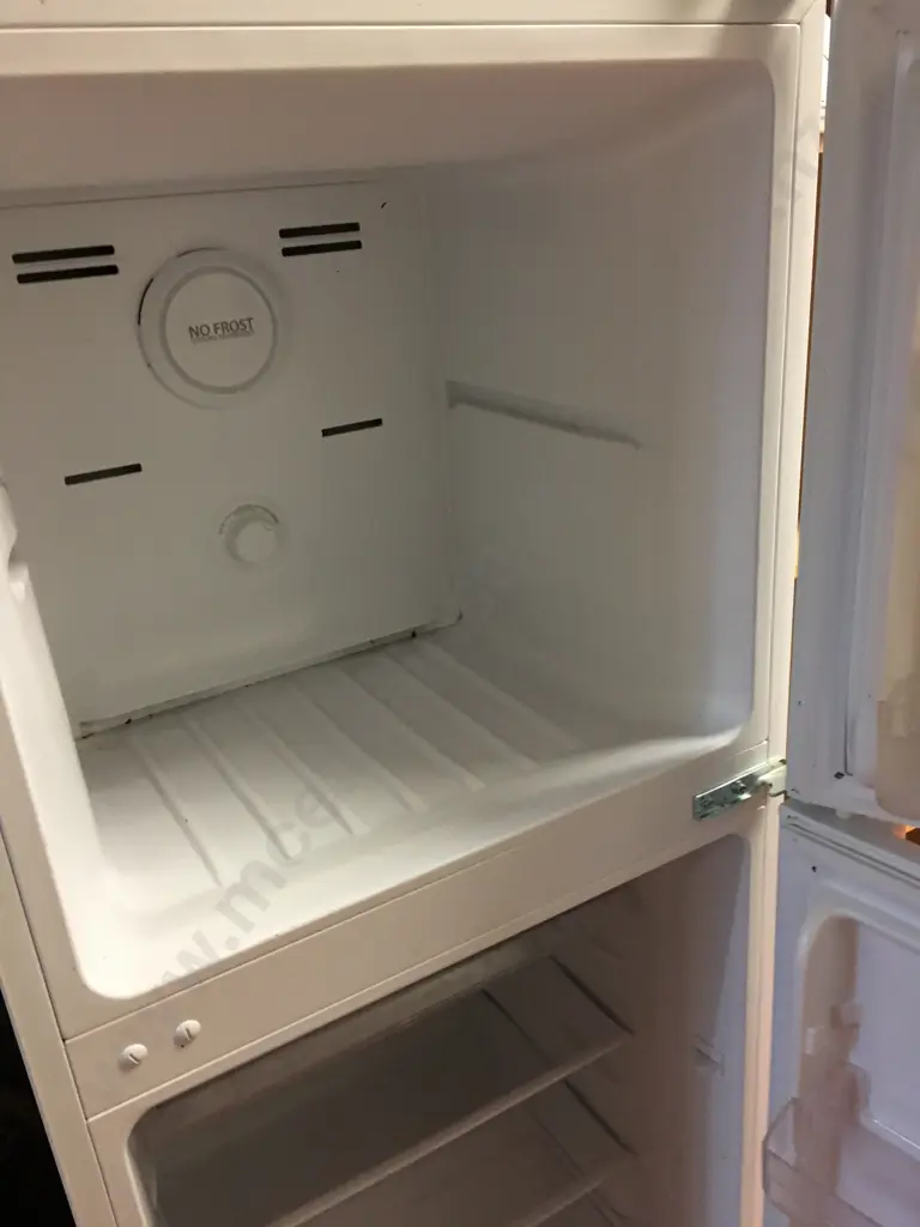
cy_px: 614
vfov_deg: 61.7
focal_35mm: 29
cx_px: 460
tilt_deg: -22.4
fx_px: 1028
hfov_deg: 48.2
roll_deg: +4.5
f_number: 2.2
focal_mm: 4.15
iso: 125
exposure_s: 1/17
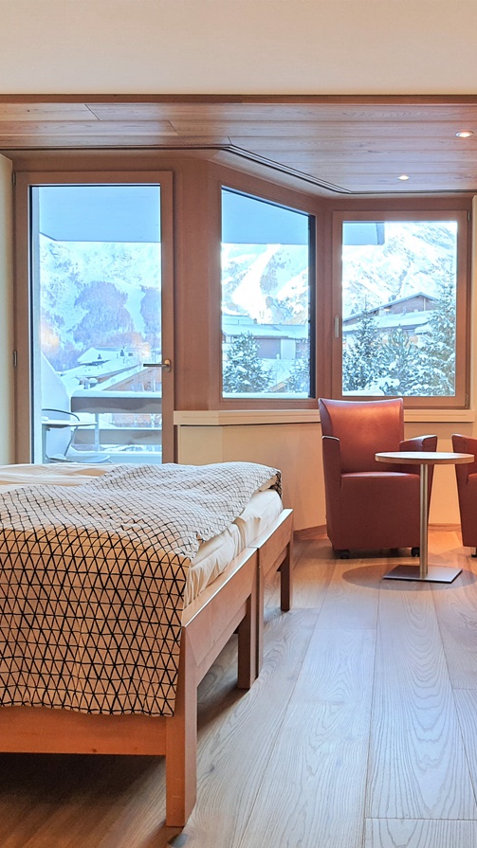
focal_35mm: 38
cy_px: 425
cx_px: 350
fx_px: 855
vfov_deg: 52.8
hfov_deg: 30.7
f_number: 1.7
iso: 125
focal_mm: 4.32
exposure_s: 1/120
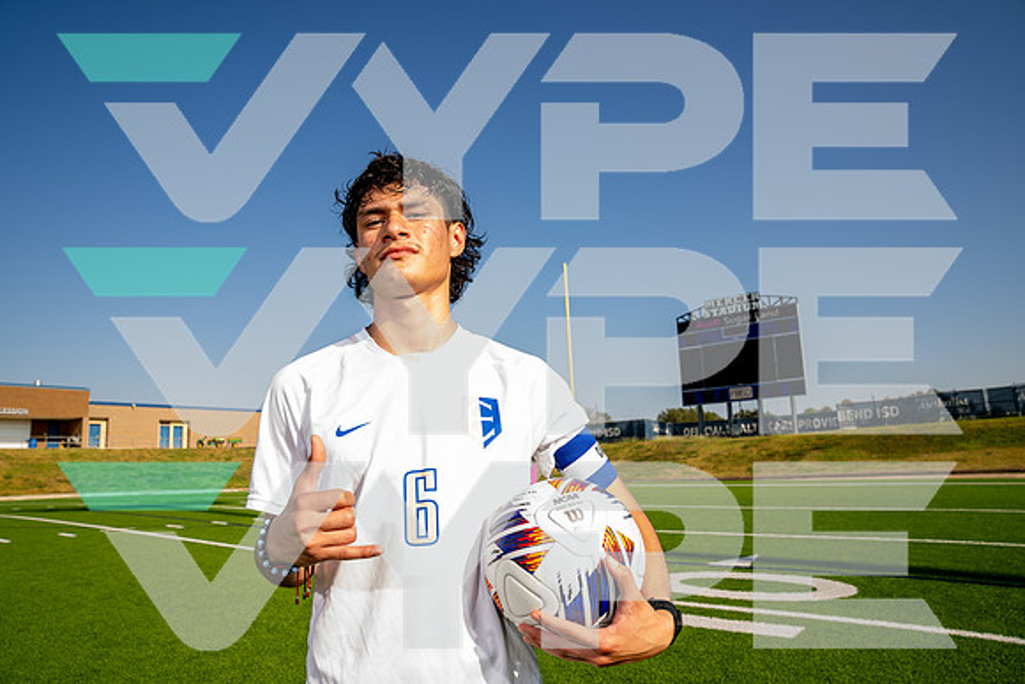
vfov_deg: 53.2
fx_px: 683
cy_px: 342
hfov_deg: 73.7
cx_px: 512
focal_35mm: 24
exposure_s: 1/125
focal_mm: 24
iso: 50
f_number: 7.1
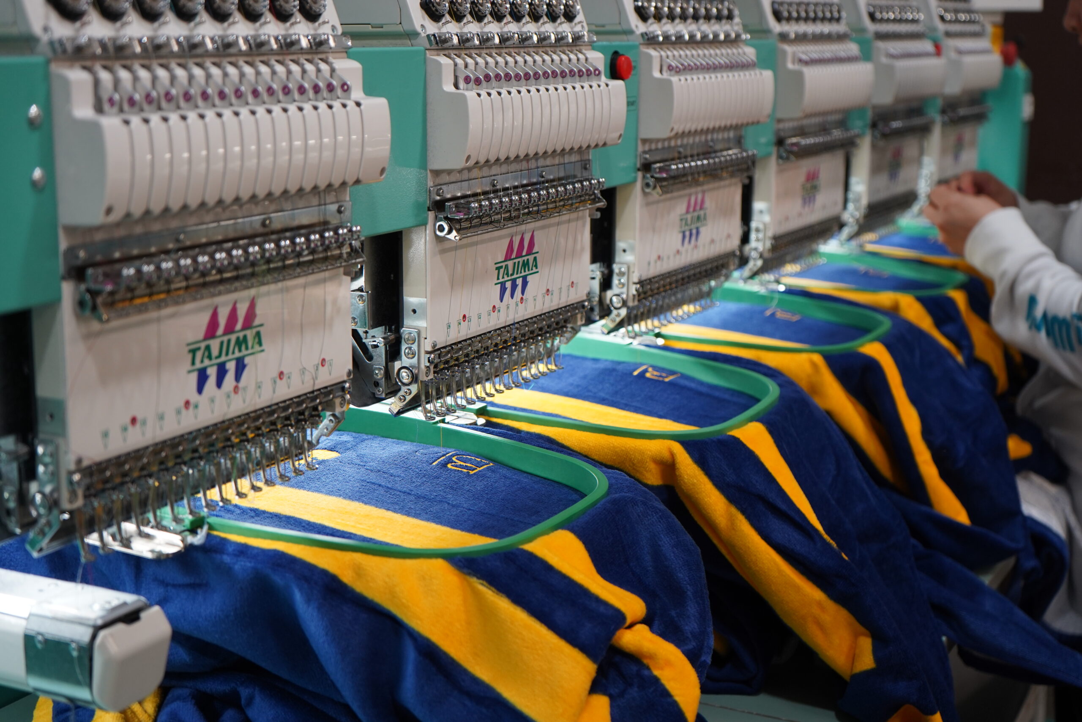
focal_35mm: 52
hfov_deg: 38.2
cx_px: 541
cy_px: 361
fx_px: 1563
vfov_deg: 26.0
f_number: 5
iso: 1000
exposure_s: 1/160
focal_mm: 52
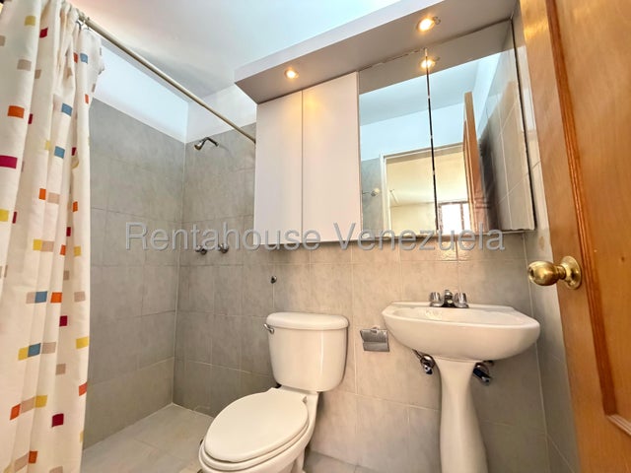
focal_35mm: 14
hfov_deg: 102.1
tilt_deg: +7.1
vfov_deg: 85.7
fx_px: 255
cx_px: 316
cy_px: 236
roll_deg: +0.7
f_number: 2.2
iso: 1250
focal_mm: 2.22
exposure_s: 1/60
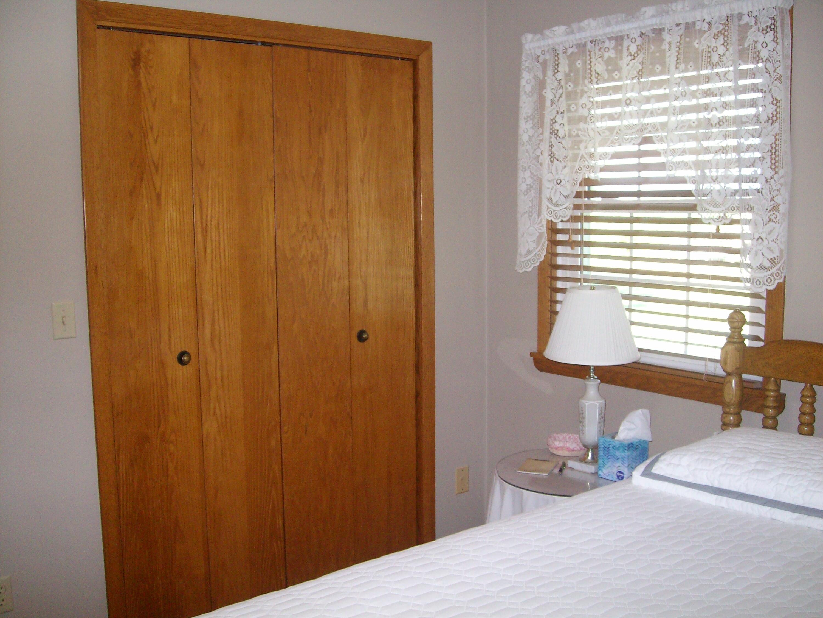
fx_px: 832
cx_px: 412
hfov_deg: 52.6
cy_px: 309
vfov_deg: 40.7
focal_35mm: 35
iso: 200
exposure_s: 1/40
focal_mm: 5.8
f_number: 2.8
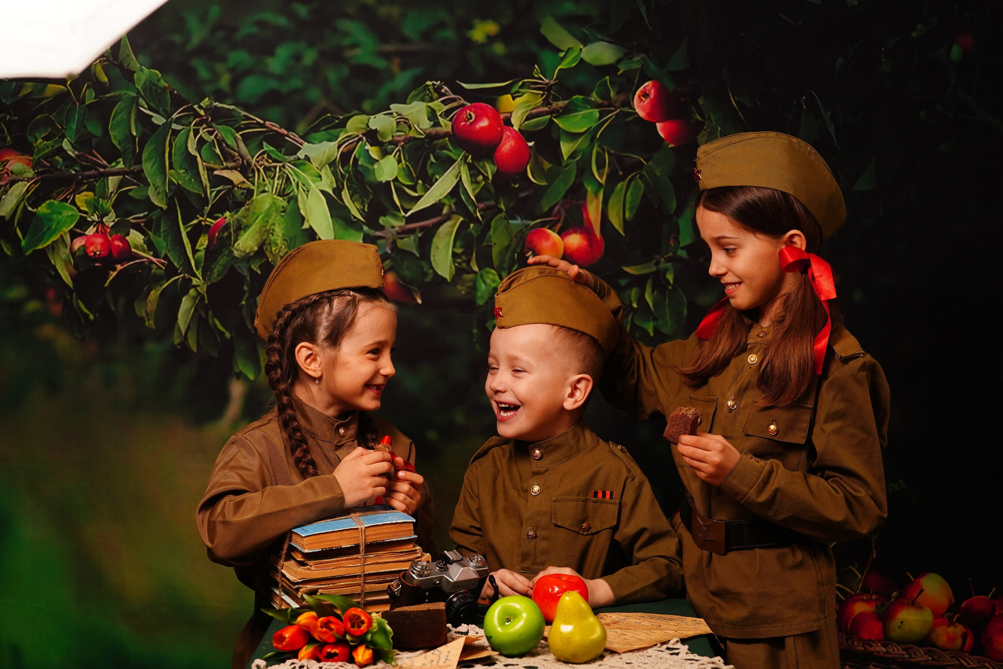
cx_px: 502
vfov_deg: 19.5
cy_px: 334
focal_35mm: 70
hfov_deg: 28.8
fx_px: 1950
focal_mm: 70
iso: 640
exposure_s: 1/125
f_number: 4.5
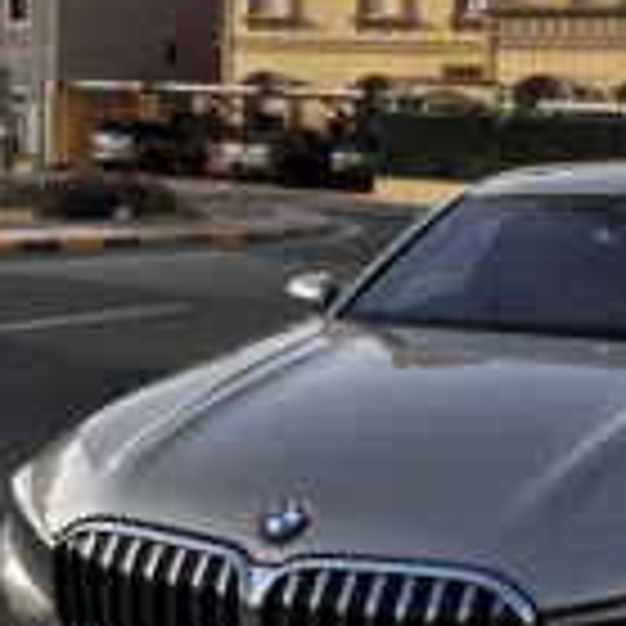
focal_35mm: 66
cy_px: 369
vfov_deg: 26.1
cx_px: 491
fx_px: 1350
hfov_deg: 25.7
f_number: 1.6
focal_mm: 5.96
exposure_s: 1/666
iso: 50
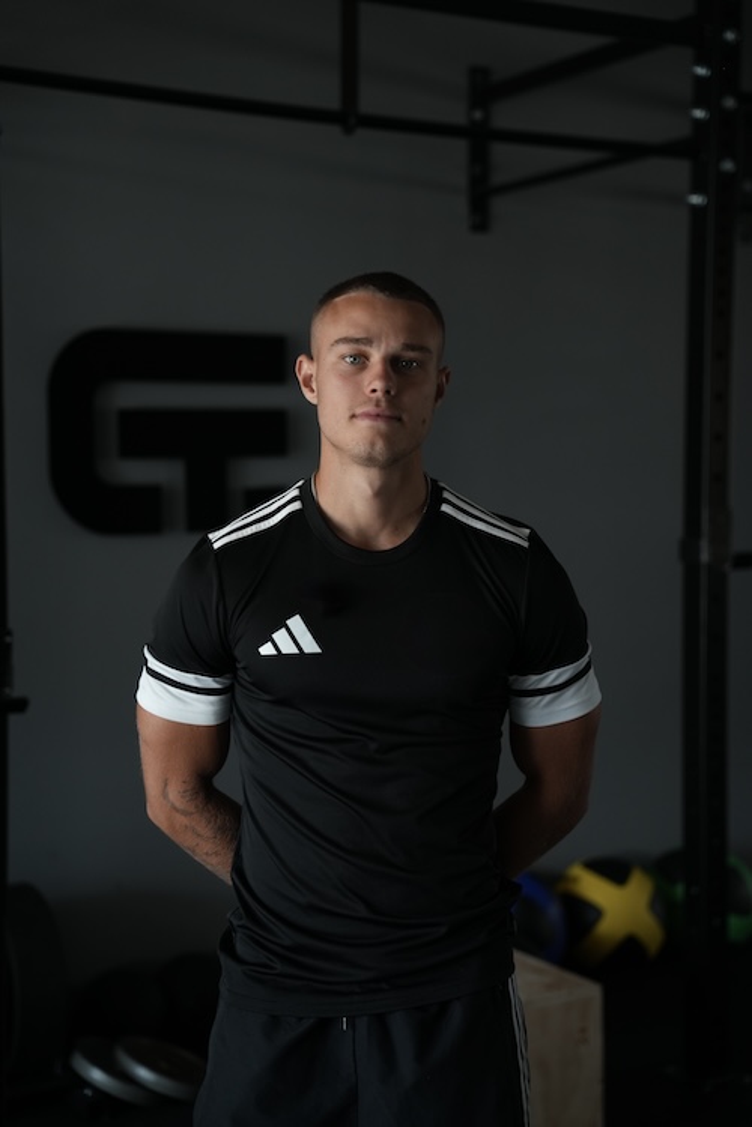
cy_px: 564
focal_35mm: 58
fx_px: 1802
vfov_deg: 34.8
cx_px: 376
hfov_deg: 23.6
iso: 800
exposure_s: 1/125
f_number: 2.8
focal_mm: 57.5
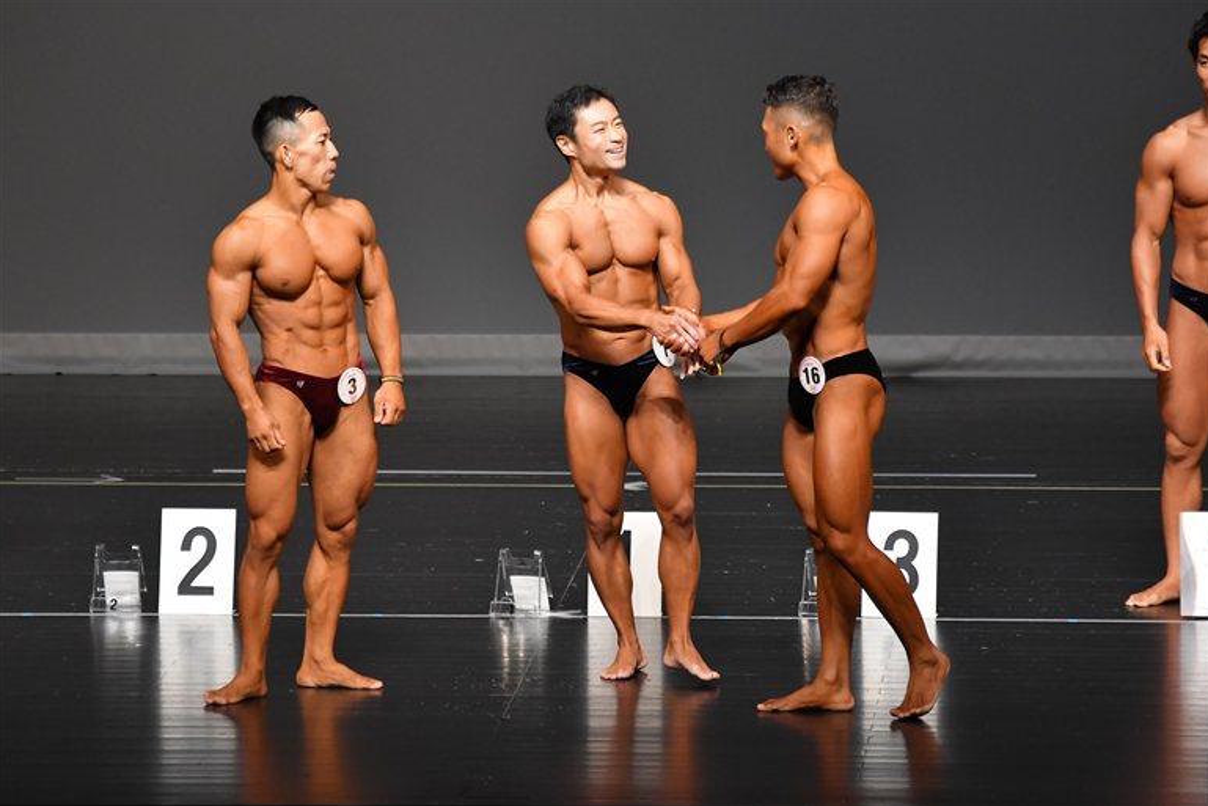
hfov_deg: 7.2
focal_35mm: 287
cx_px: 607
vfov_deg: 4.8
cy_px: 404
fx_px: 9632
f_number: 5.6
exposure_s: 1/400
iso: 2500
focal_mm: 190
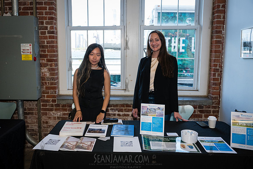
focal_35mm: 29
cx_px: 111
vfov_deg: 44.7
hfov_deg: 63.2
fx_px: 205
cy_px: 77
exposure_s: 1/640
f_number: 4.5
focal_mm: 24
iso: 1250
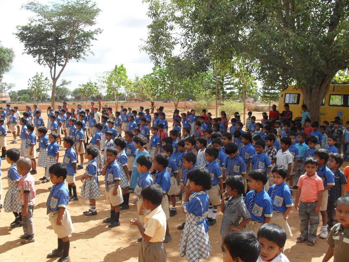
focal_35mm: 35
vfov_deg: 40.7
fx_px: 353
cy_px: 131
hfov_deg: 52.6
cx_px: 174
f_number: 8.4
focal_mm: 6.3
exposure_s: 1/90
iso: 100
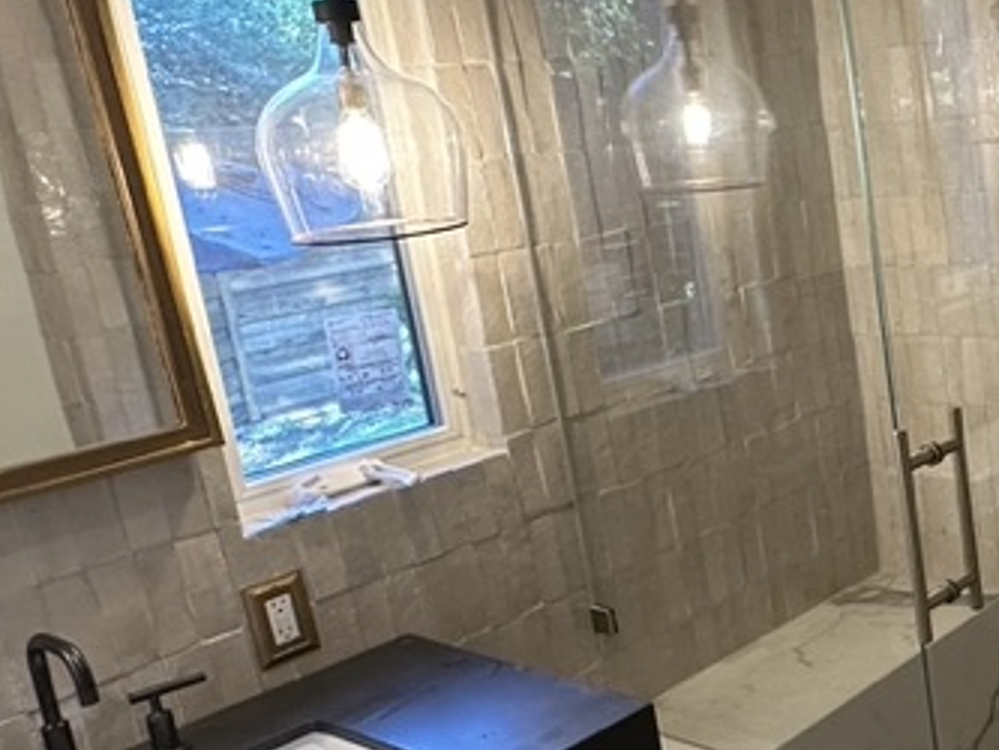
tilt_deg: -11.6
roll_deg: +4.3
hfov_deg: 37.2
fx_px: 1241
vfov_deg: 33.6
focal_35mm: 43
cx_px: 1083
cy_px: 369
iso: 200
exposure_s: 1/60
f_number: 2.2
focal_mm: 2.22
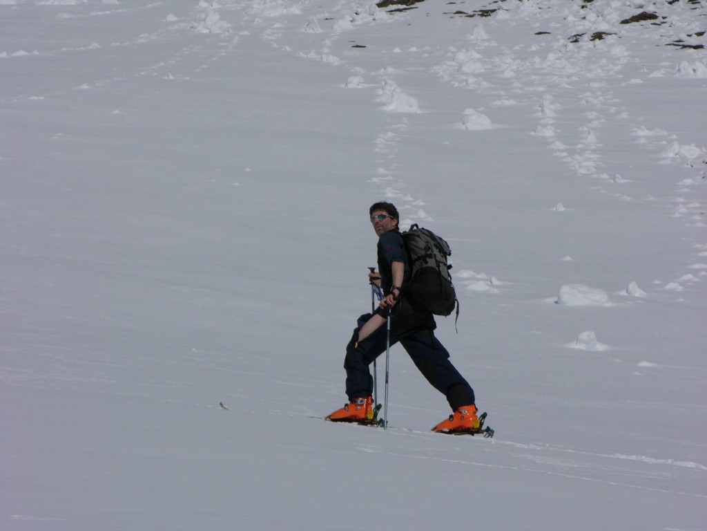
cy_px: 266
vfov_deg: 7.1
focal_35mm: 210
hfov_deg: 9.4
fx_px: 4289
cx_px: 354
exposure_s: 1/733
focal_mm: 52.4
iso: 50
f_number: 7.2
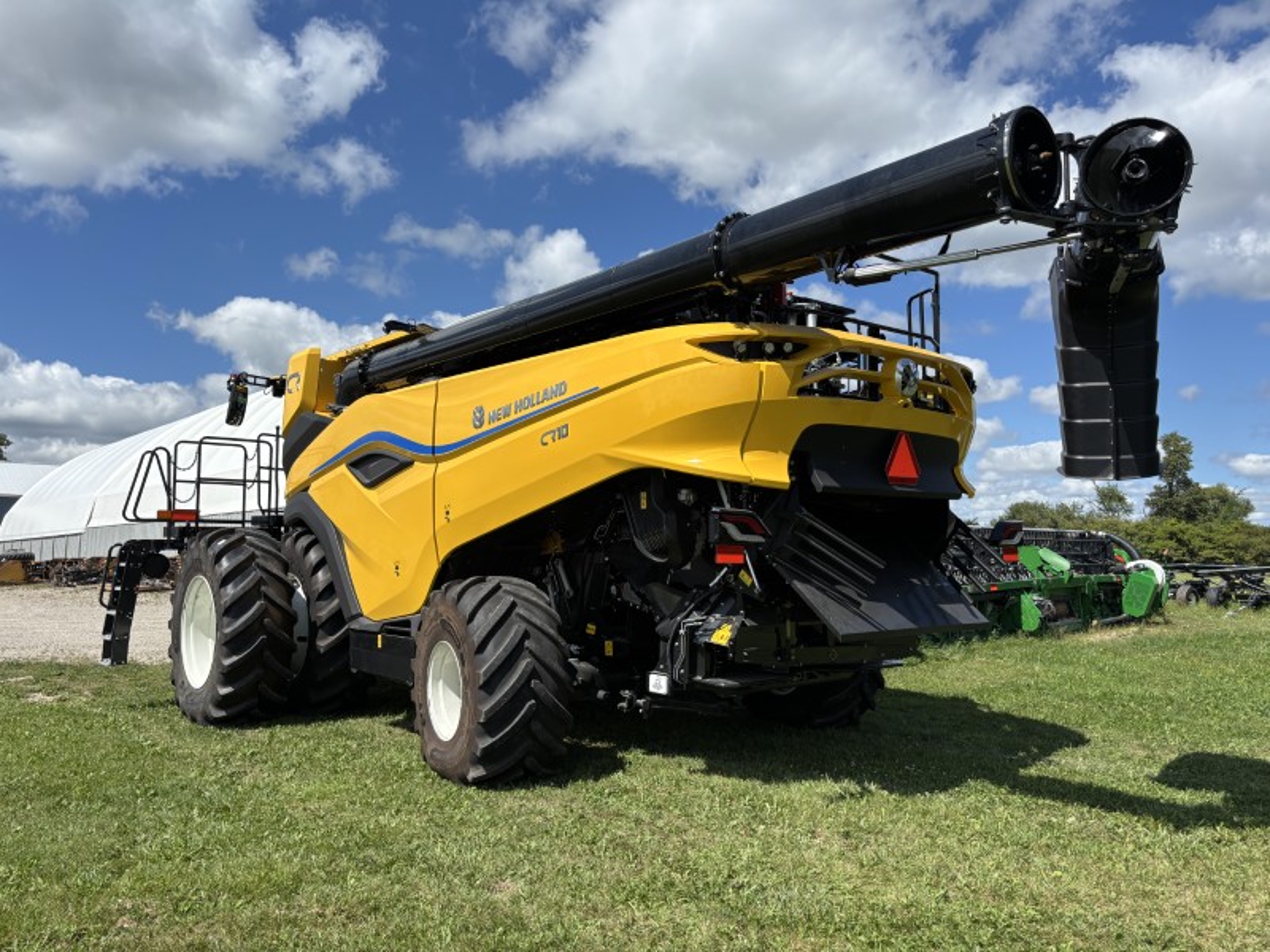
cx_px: 635
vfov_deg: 53.1
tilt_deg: +2.7
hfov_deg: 67.3
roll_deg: -0.1
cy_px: 476
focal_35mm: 26
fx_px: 954
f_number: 1.6
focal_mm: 5.96
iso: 50
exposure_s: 1/3788
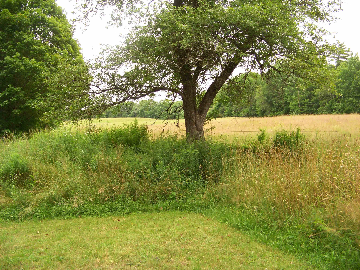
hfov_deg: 51.4
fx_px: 374
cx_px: 180
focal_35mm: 36
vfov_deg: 39.7
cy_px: 135
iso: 69
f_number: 2.8
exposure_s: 1/100
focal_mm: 5.85
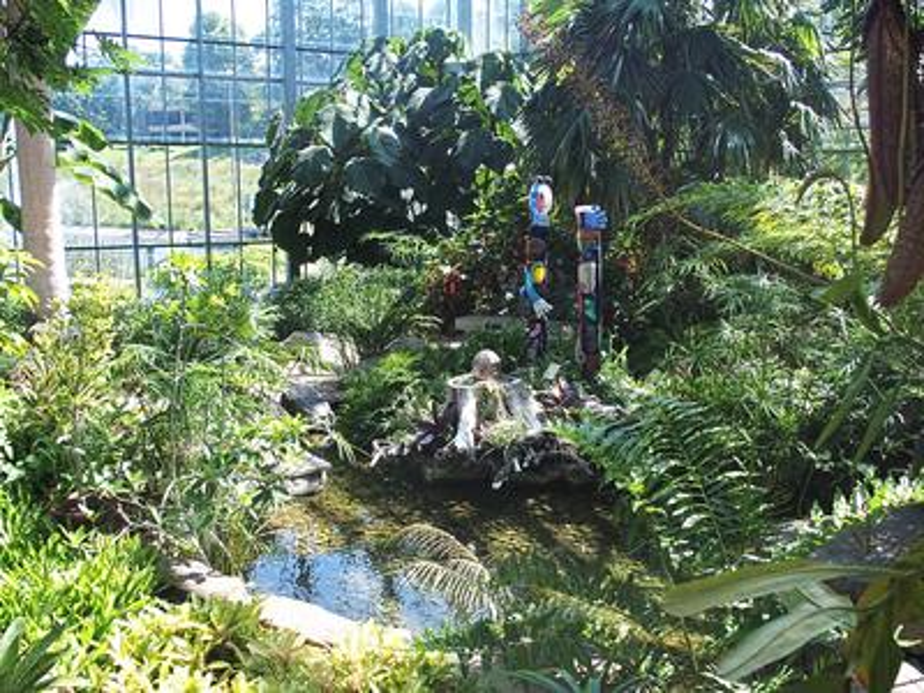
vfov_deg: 40.7
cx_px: 462
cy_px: 346
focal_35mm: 35
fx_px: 934
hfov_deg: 52.6
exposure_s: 1/250
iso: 100
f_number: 3.5
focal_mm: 7.4
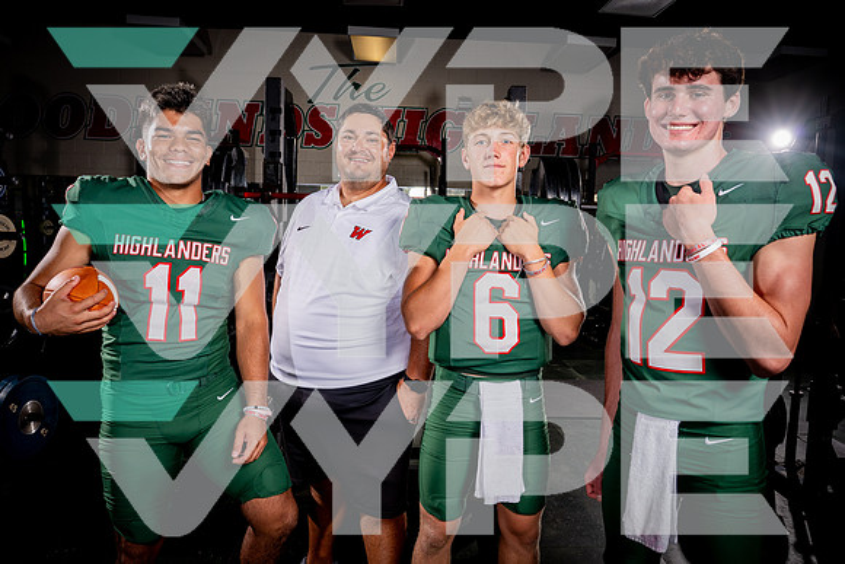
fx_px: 670
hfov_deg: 64.4
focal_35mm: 29
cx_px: 422
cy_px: 282
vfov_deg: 45.6
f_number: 5.6
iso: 200
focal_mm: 27
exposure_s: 1/250
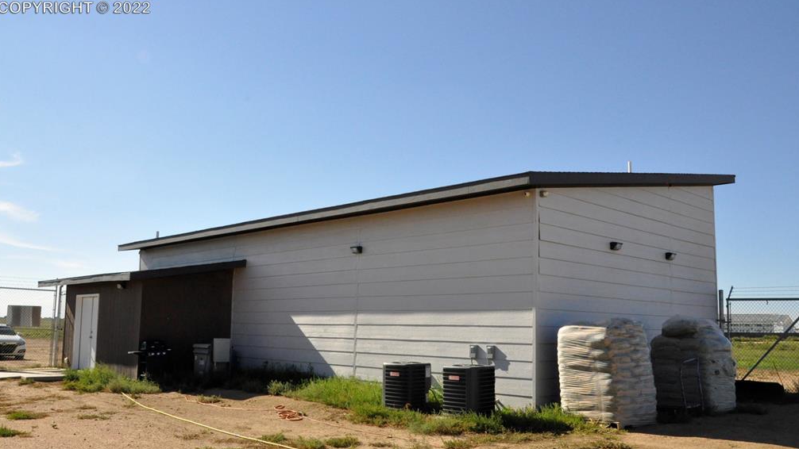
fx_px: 710
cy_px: 239
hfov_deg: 58.7
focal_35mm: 34
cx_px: 401
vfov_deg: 35.1
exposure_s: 1/1000
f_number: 16
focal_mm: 21
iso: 2000
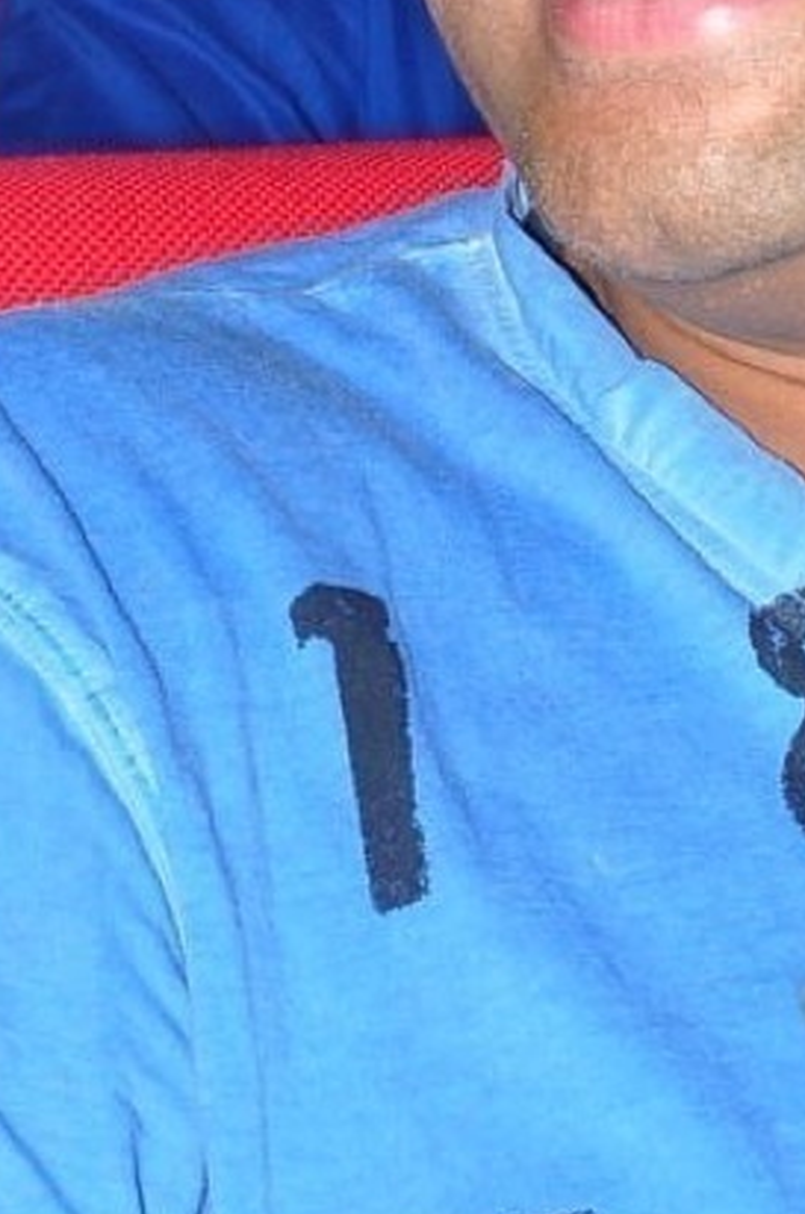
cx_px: 1035
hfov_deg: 3.6
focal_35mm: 382
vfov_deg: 5.4
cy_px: 1364
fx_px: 12866
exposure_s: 1/125
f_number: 10
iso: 400
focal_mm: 58
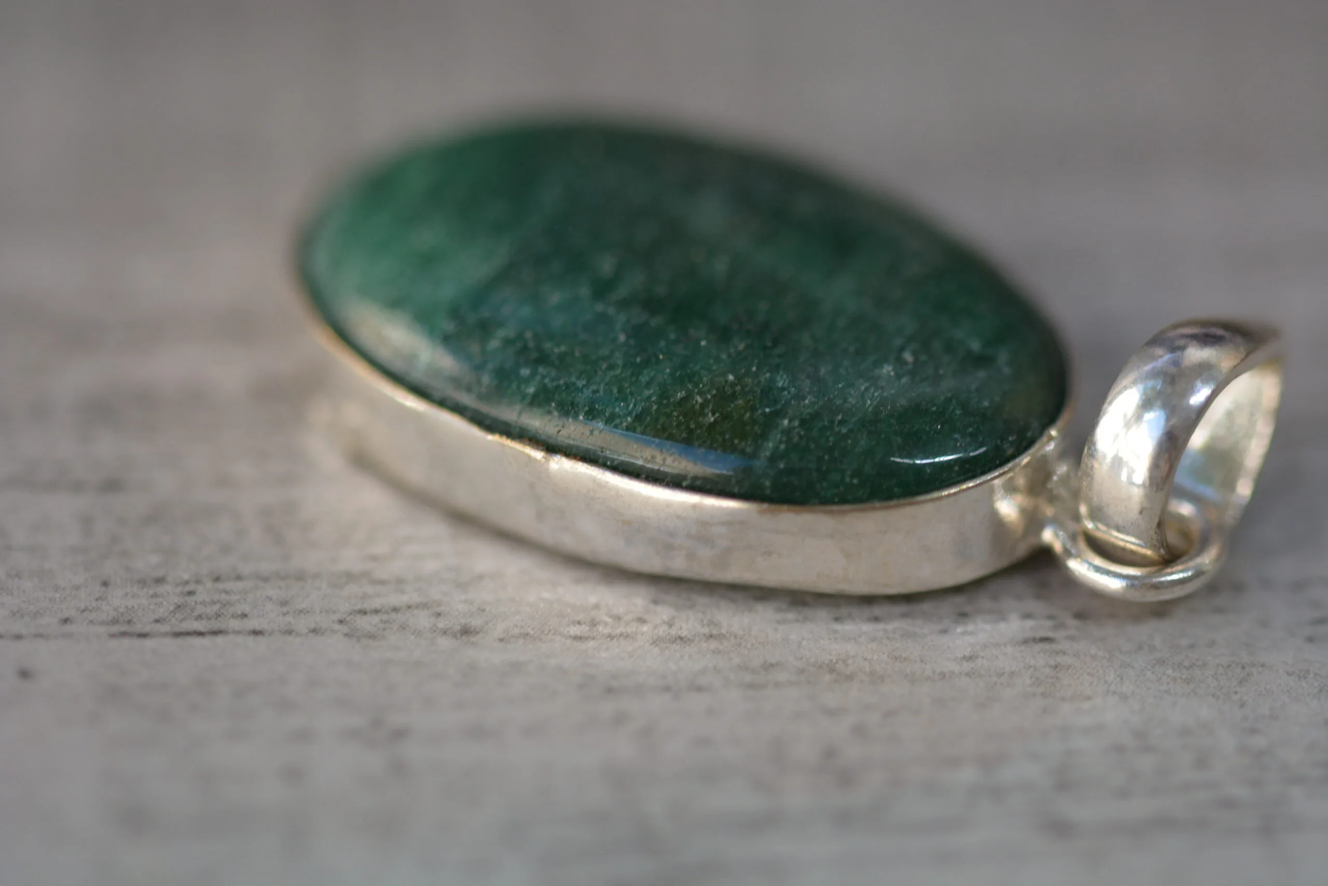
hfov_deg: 13.0
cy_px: 443
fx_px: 5811
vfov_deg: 8.7
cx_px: 664
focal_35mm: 158
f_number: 4.2
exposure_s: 1/250
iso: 400
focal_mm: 105
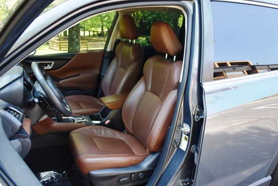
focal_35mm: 31
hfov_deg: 60.2
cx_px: 146
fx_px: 240
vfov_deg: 42.4
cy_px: 94
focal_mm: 18
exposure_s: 1/250
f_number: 3.5
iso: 450
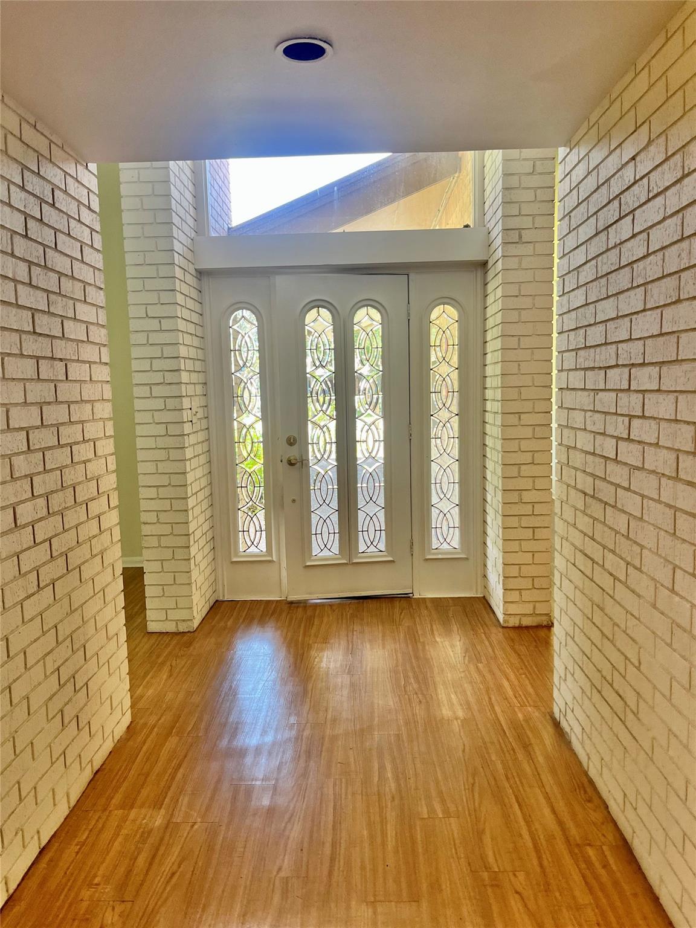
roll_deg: +3.0
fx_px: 697
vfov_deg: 67.3
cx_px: 348
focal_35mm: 26
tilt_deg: -6.3
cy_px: 464
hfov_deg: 53.1
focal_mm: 5.1
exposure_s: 1/119
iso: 125
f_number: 1.6
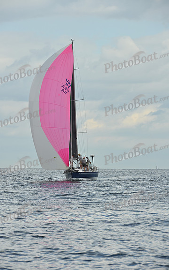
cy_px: 135
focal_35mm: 205
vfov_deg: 10.2
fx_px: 1510
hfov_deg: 6.4
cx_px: 80
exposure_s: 1/800
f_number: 10
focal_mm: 200
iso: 250
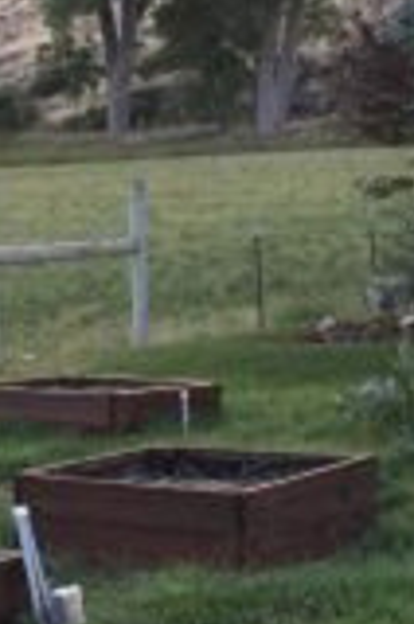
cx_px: 148
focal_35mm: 121
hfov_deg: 11.3
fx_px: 2096
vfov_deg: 16.8
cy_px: 484
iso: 25
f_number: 2.2
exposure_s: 1/60
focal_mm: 4.15
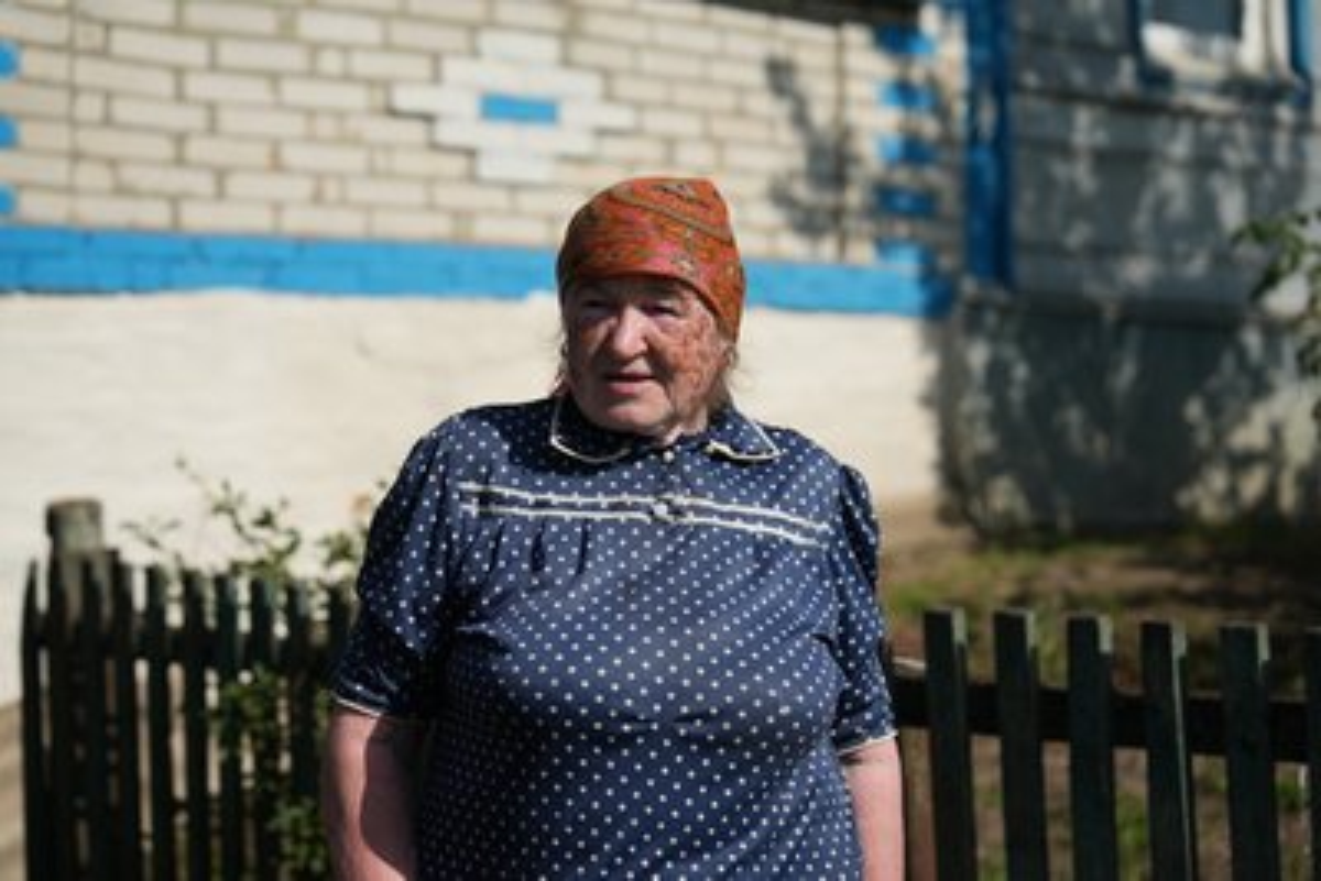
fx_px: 2569
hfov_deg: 28.8
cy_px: 440
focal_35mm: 70
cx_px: 660
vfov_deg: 19.5
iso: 500
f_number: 2.8
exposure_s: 1/1600
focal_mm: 70
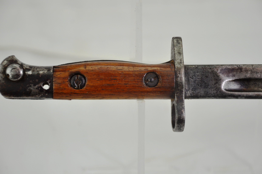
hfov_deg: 17.1
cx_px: 131
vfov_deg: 11.4
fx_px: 872
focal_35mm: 120
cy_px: 87
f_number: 5.6
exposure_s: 1/250
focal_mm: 80
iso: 500
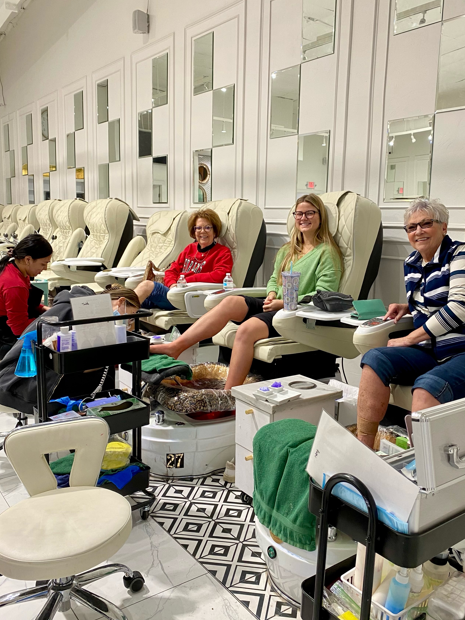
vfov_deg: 58.4
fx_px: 555
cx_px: 260
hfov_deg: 45.4
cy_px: 306
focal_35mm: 31
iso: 80
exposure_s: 1/60
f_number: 1.8
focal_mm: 4.25
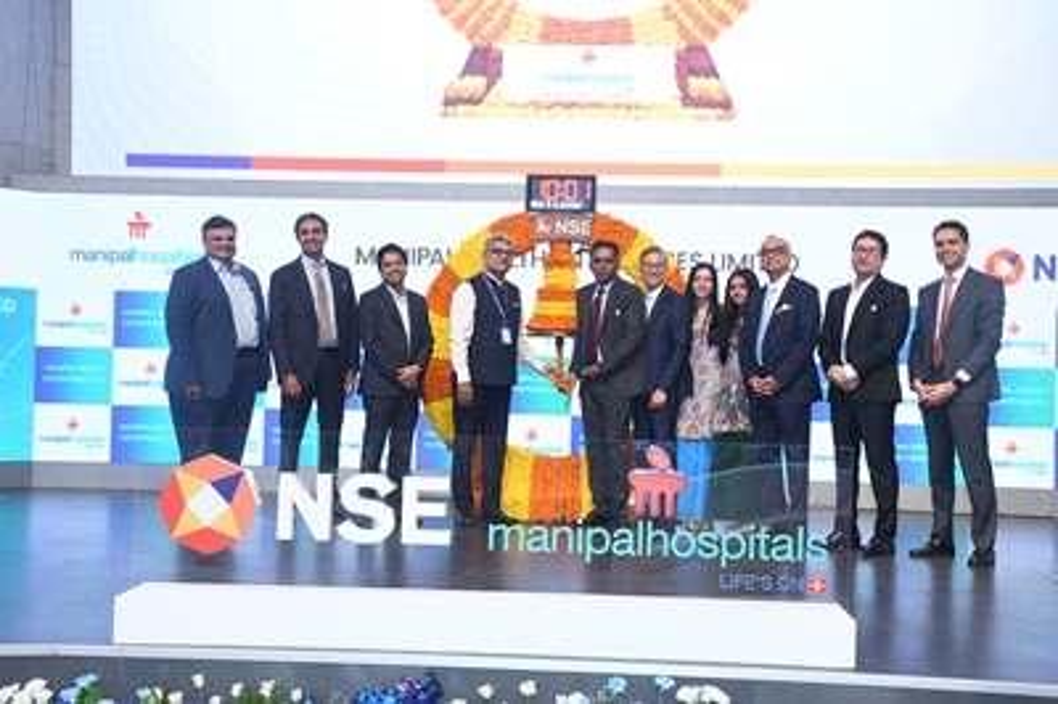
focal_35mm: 45
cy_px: 352
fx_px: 1321
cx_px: 529
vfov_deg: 29.8
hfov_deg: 43.6
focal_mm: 30
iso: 1000
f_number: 5.6
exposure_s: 1/125
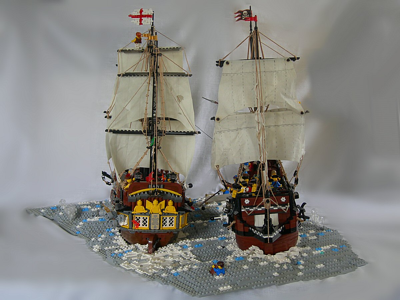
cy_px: 150
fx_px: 589
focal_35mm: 51
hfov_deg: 37.5
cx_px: 200
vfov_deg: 28.6
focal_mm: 10.6
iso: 50
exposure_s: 1/4
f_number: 3.2
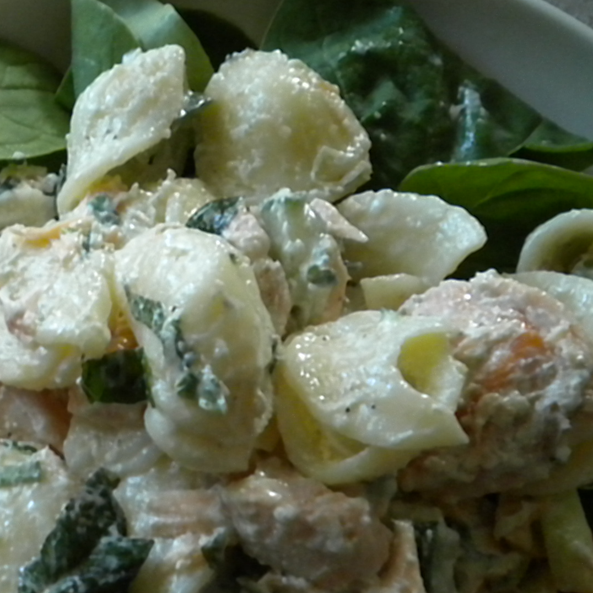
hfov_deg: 24.6
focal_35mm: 69
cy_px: 347
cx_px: 126
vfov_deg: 25.0
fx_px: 1337
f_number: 3.5
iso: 400
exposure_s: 1/17
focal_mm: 7.4
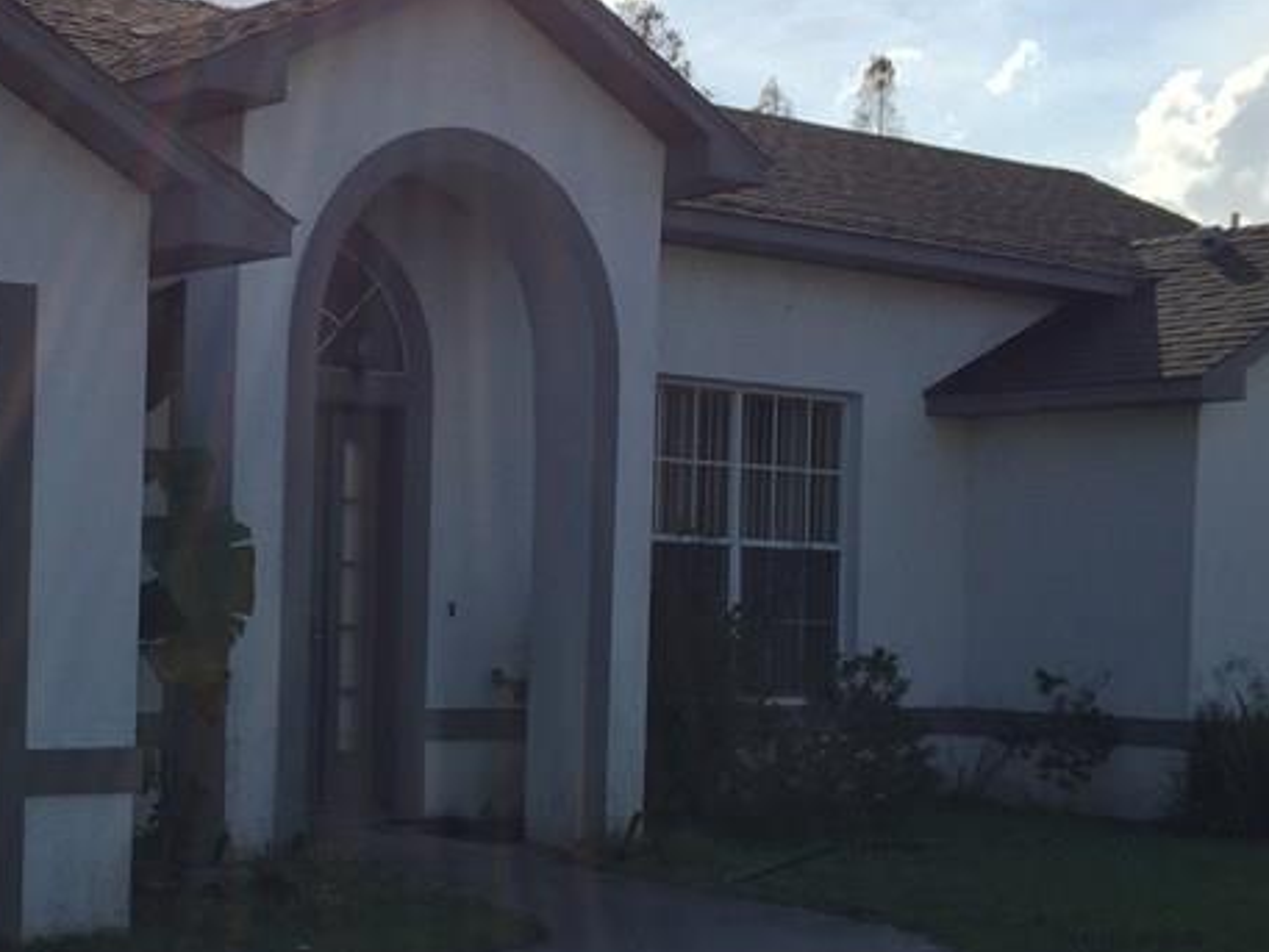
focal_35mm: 65
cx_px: 269
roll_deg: -2.5
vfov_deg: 22.5
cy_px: 638
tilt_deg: +2.1
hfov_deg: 29.2
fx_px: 2383
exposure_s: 1/2825
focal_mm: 4.15
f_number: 2.2
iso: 32
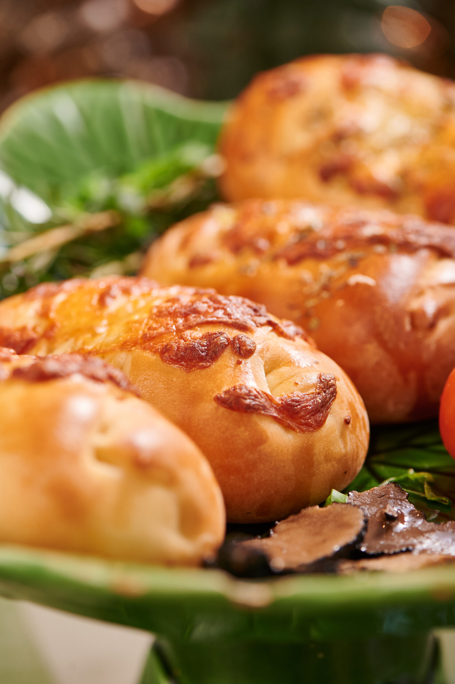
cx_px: 228
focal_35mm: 105
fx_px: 1993
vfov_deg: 19.5
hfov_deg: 13.0
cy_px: 342
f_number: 4.5
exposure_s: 1/125
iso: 250
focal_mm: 105
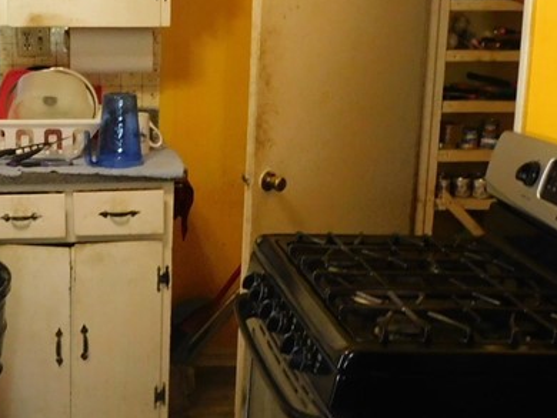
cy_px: 150
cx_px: 69
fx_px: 1014
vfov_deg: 23.2
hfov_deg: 29.6
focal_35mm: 63
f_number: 3.3
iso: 400
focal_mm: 4.3
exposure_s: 1/15
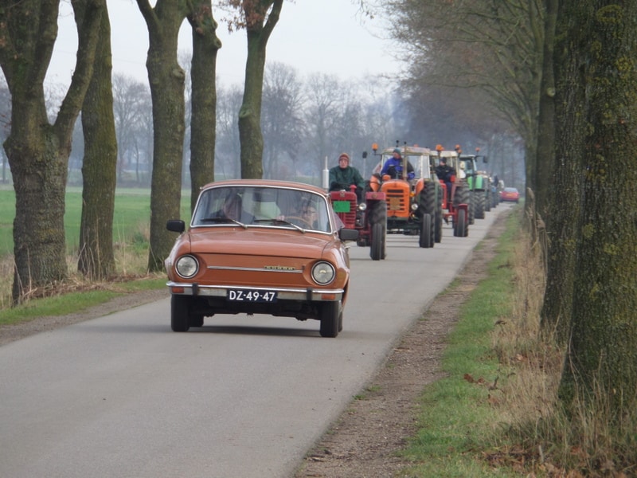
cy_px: 239
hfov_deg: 5.0
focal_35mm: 400
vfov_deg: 3.7
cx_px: 318
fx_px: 7361
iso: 120
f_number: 5.4
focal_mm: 65
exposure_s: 1/90
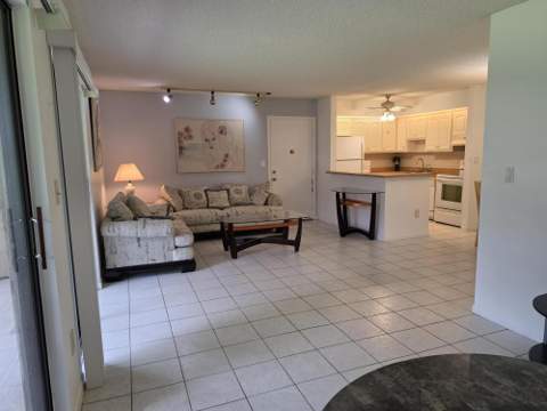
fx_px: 363
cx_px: 274
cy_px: 206
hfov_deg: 73.9
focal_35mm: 23
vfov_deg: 58.9
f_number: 1.4
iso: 80
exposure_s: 1/120
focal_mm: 6.5
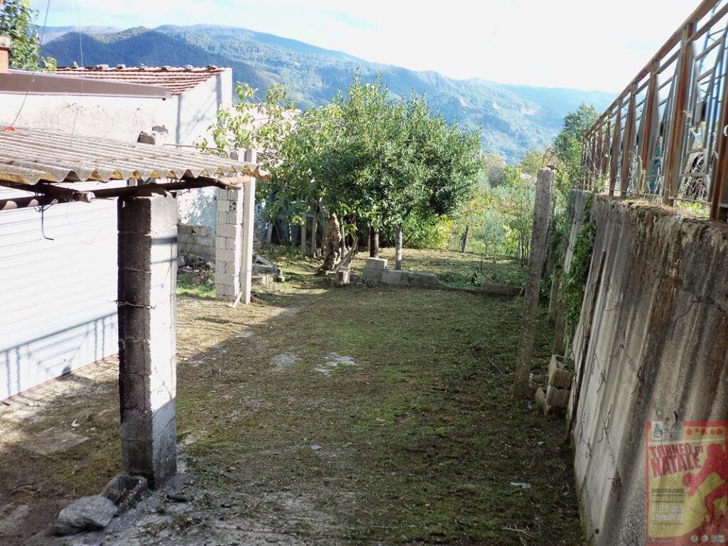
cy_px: 273
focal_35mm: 34
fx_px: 715
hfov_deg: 54.0
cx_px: 364
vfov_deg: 41.8
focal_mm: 5.7
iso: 80
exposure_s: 1/200
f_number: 2.9
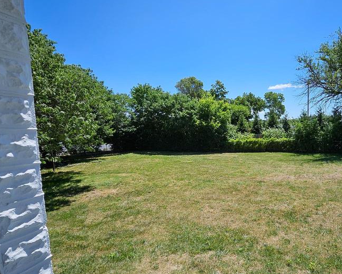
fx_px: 202
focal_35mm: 20
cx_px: 219
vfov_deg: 68.0
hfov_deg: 78.5
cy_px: 146
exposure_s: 1/1361
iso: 32
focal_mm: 1.74
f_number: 2.2
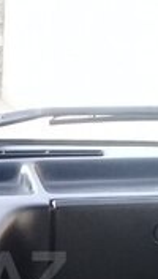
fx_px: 935
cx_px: -95
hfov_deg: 9.3
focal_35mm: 126
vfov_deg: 16.7
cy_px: 275
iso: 80
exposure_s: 1/120
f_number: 2.2
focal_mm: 3.3
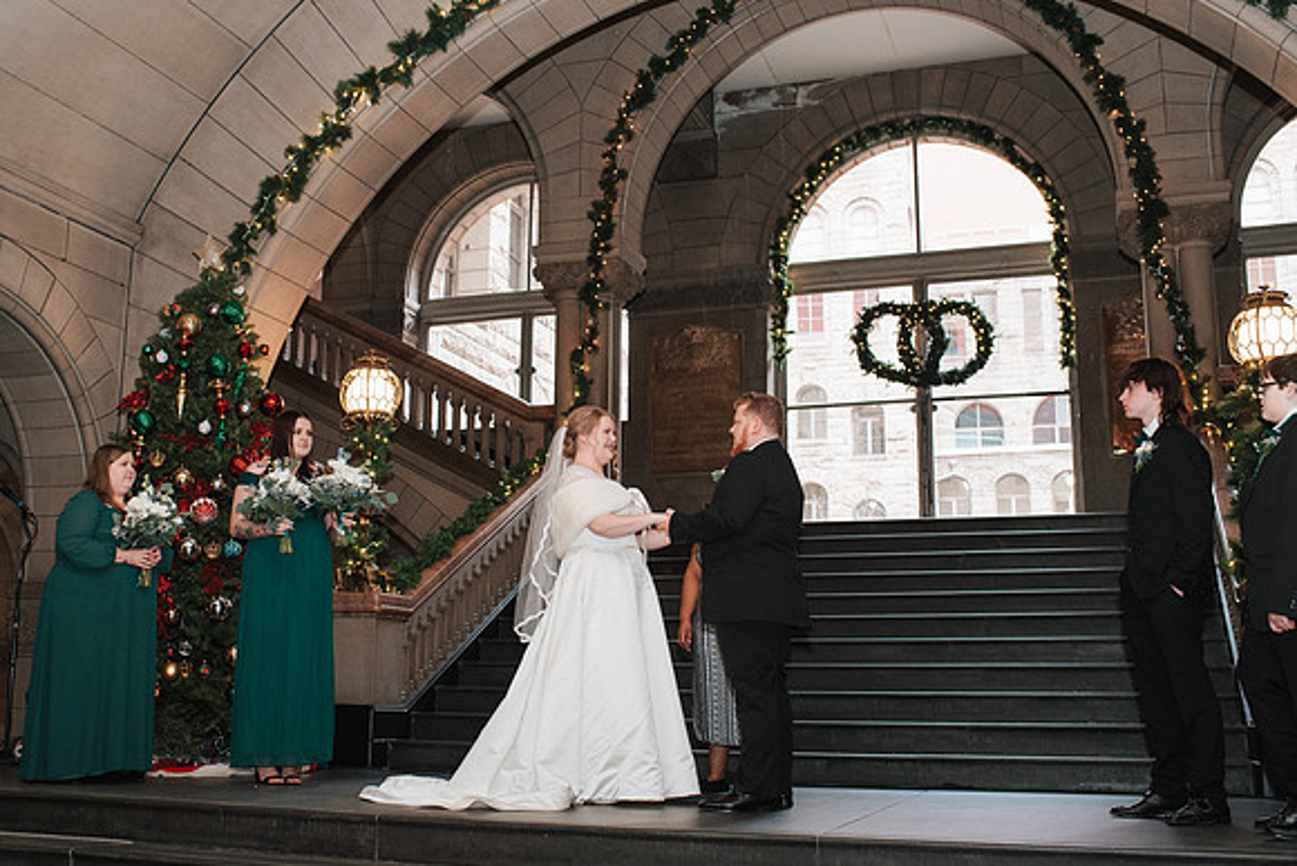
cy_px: 410
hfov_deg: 47.9
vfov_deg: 33.1
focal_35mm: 40
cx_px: 569
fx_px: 1455
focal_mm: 35
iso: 1000
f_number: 3.5
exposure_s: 1/200
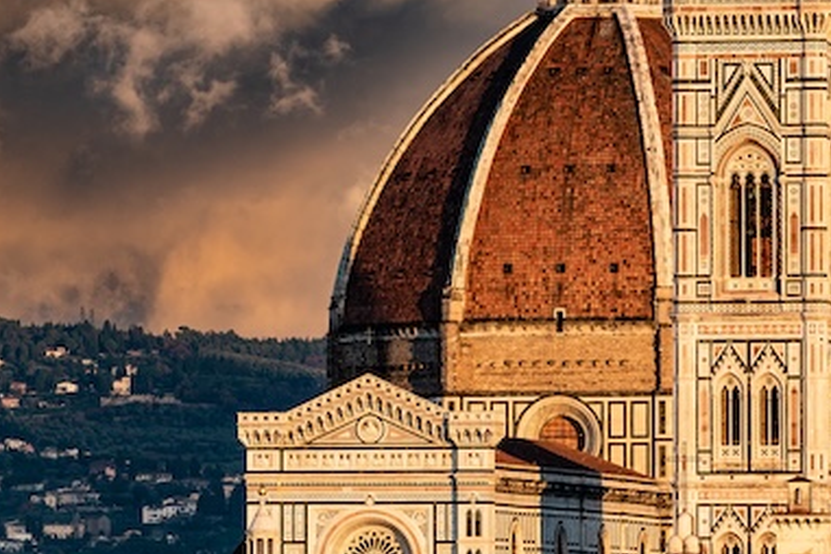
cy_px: 314
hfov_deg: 5.5
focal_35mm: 378
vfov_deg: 3.6
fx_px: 8725
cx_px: 443
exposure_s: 1/160
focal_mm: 180
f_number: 5.6
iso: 100
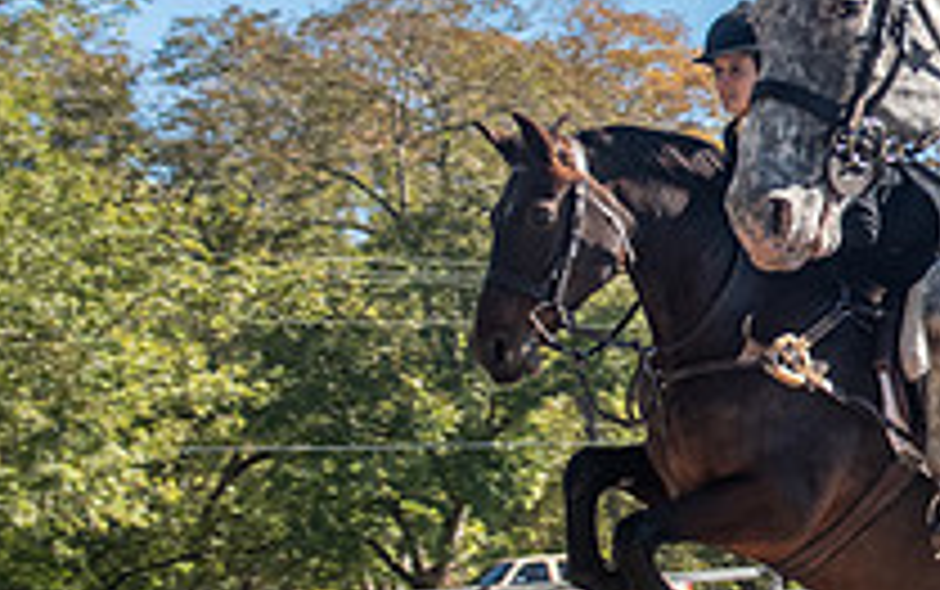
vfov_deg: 9.1
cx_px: 1219
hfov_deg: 13.9
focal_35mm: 144
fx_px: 3692
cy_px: 250
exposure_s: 1/320
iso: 400
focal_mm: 32
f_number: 4
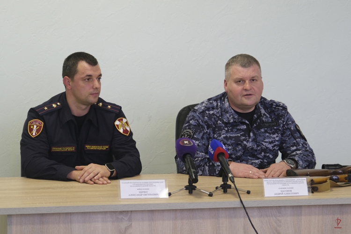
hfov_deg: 23.1
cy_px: 117
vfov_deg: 15.5
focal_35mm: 88
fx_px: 858
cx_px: 176
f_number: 4
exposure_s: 1/85.5
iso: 1250
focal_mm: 58.6
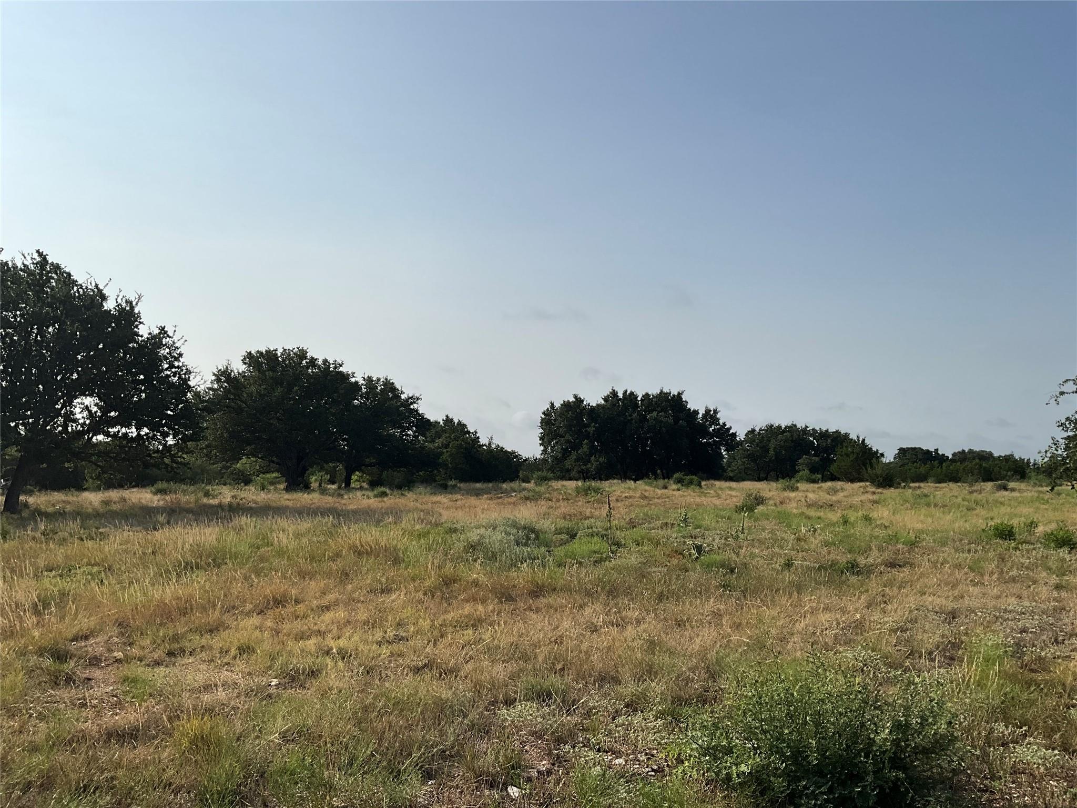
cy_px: 404
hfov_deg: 61.7
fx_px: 902
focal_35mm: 29
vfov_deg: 48.2
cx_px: 538
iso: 25
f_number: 1.8
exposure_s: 1/3788
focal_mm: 3
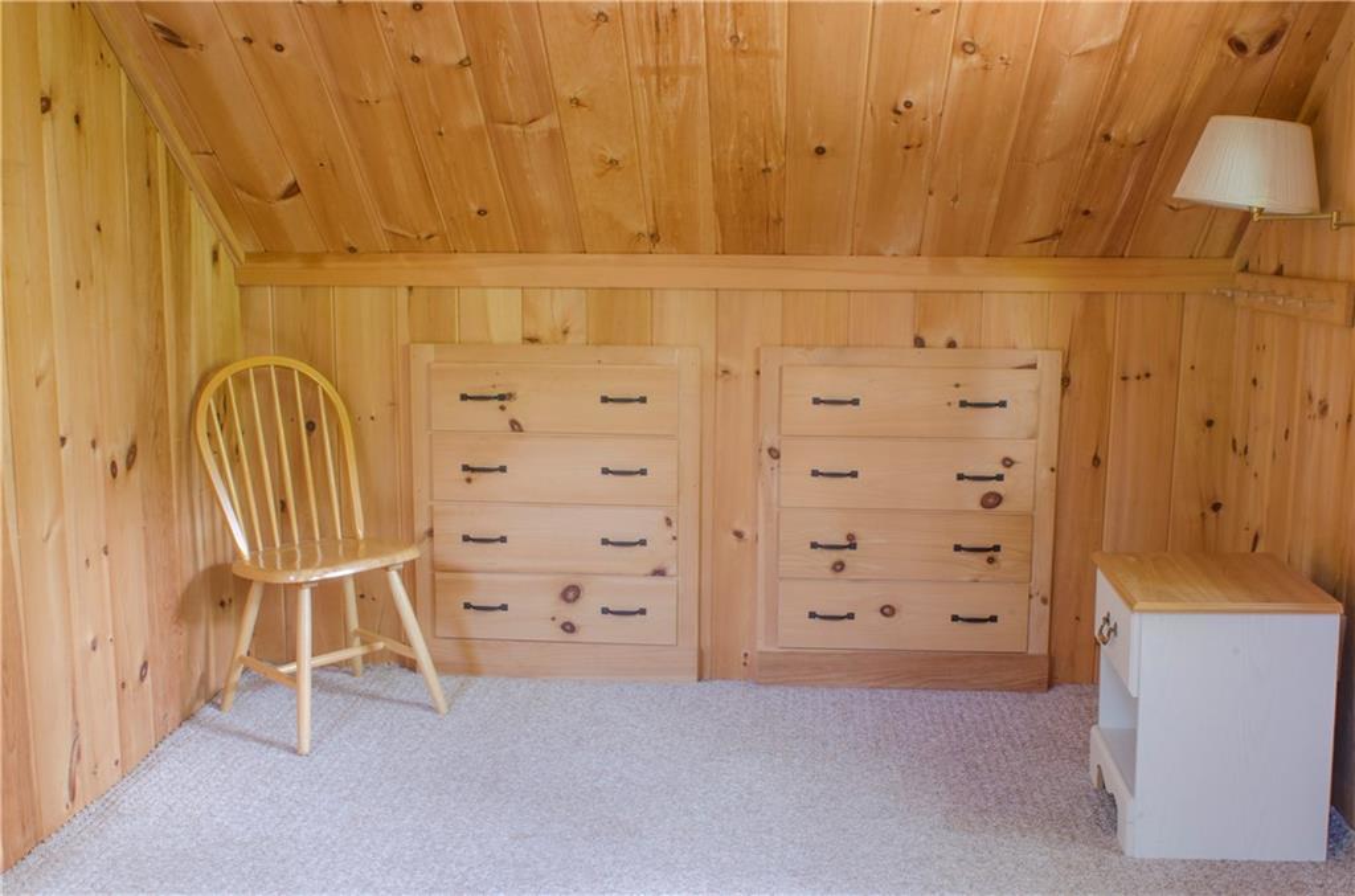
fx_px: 1351
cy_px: 448
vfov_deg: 36.7
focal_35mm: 36
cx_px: 678
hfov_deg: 53.3
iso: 200
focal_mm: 24
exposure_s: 6
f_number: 22
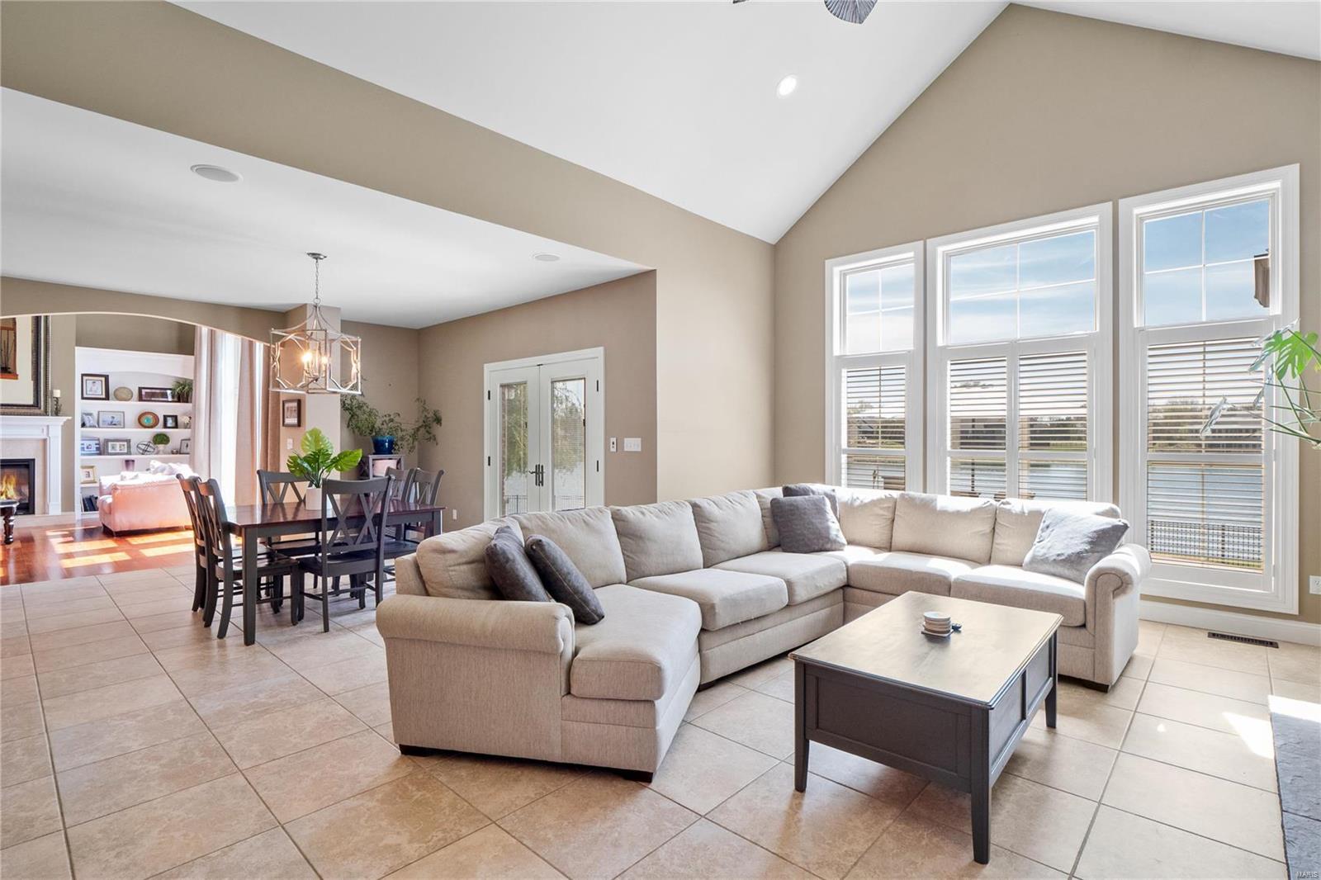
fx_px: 587
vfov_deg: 73.7
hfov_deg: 96.7
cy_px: 440
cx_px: 660
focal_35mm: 16
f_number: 10
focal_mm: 8
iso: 400
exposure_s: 1/13
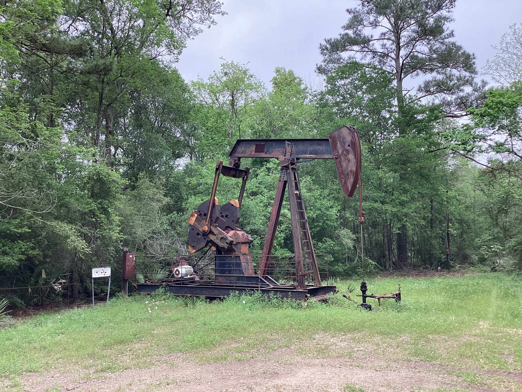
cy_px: 196
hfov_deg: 58.4
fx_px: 467
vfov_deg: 45.4
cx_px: 261
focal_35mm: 31
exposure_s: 1/120
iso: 50
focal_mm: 3.3
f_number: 2.4
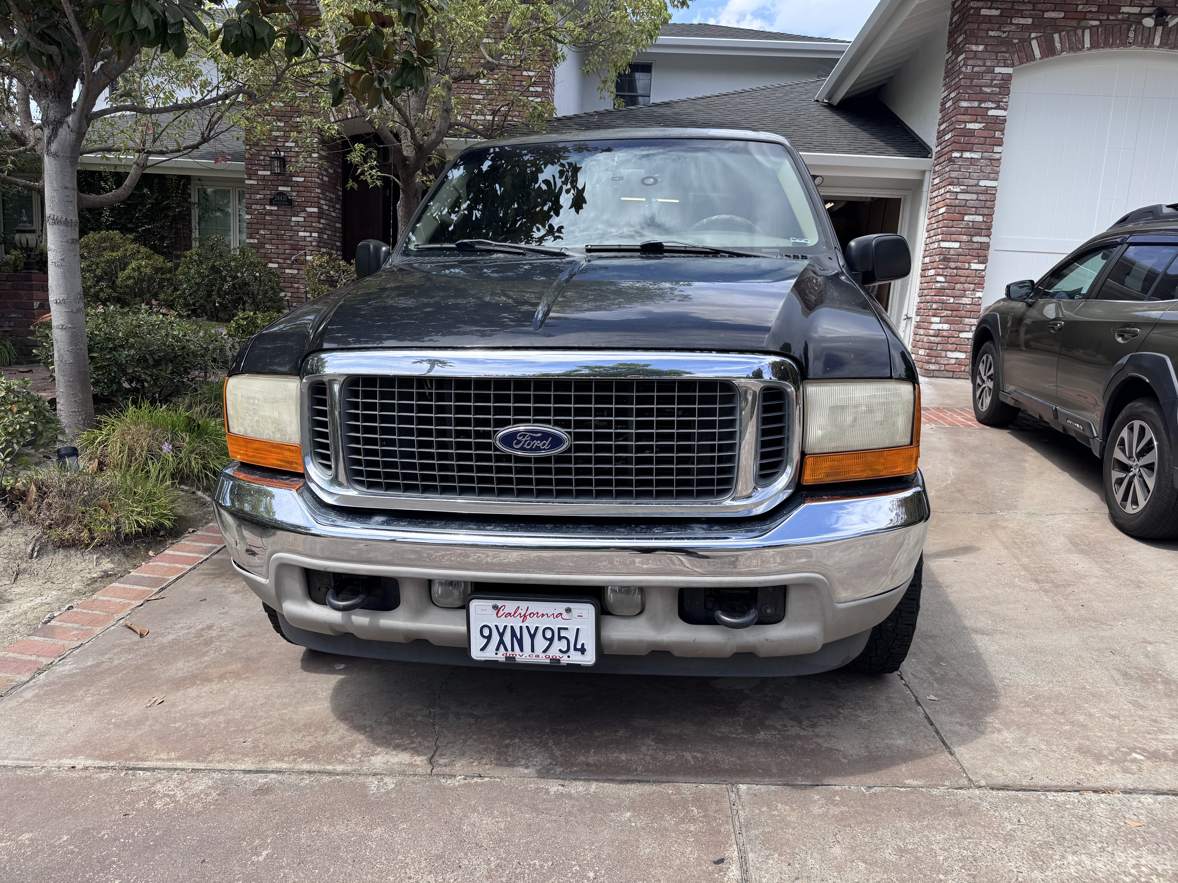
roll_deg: -3.7
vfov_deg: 56.8
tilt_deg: -8.6
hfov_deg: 71.6
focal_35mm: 24
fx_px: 817
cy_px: 442
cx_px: 589
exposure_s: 1/2506
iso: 80
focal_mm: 6.76
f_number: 1.78
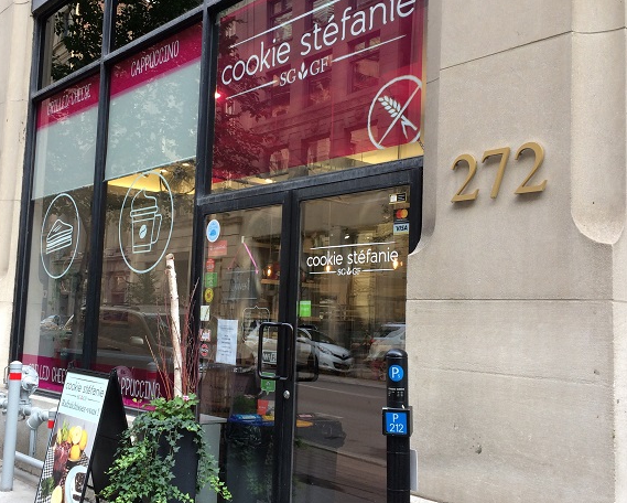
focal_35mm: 39
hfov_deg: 46.5
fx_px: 724
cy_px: 249
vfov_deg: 38.3
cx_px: 244
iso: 50
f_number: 2.2
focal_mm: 4.15
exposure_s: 1/120
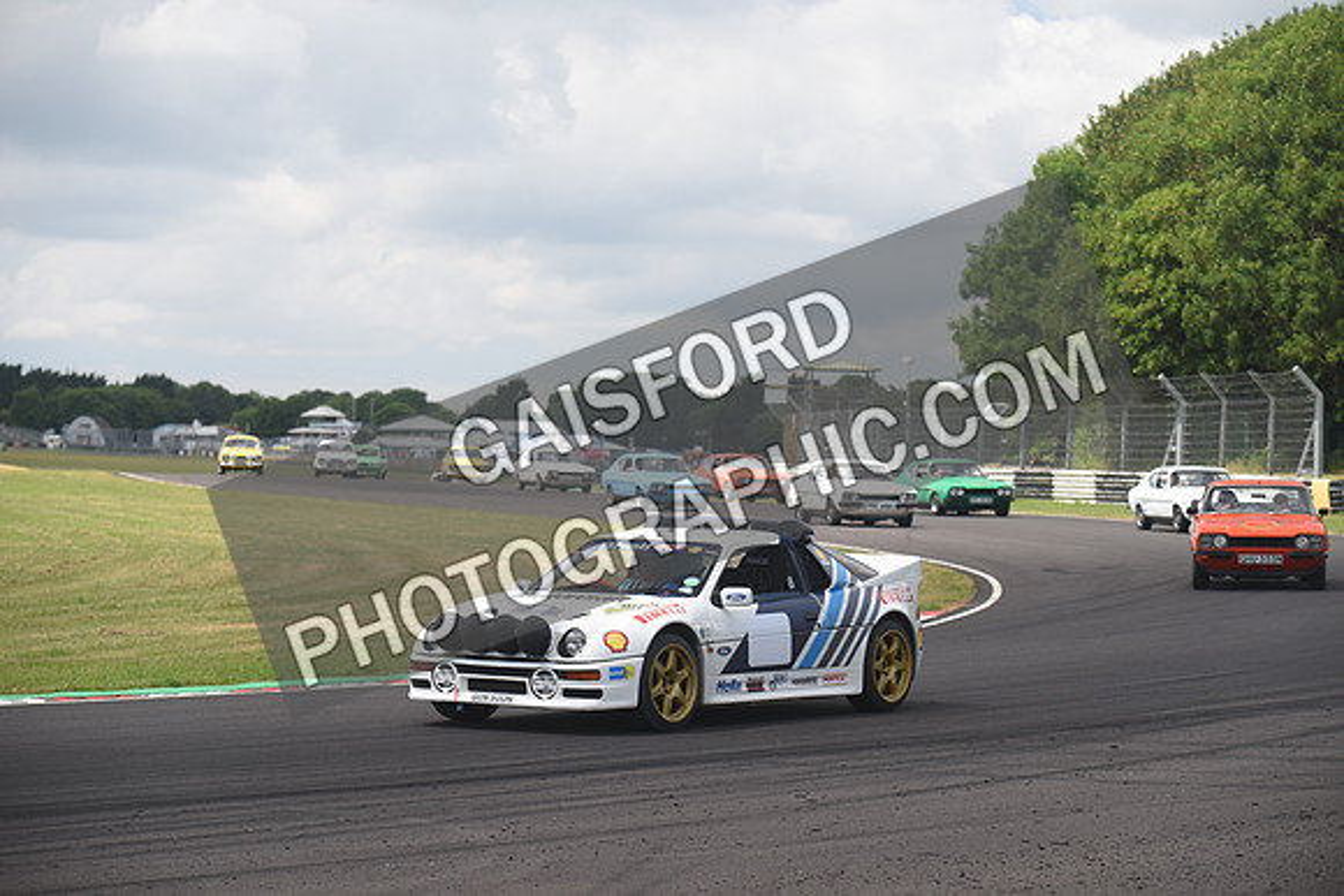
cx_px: 672
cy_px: 448
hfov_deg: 17.1
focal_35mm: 120
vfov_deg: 11.4
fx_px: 4481
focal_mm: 120
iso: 400
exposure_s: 1/640
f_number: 5.6
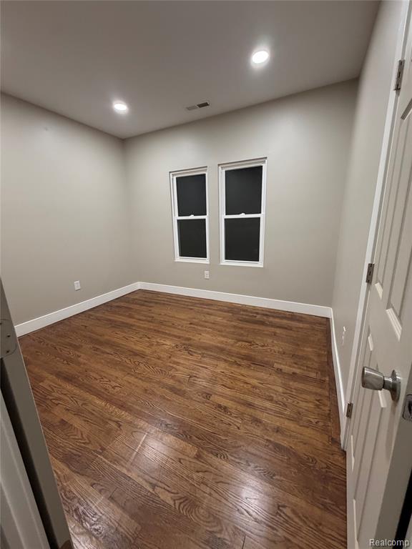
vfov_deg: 102.1
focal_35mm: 14
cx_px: 206
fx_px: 222
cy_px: 274
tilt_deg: -12.5
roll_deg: +2.0
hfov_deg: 85.7
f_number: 2.2
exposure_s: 1/60
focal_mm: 2.22
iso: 250
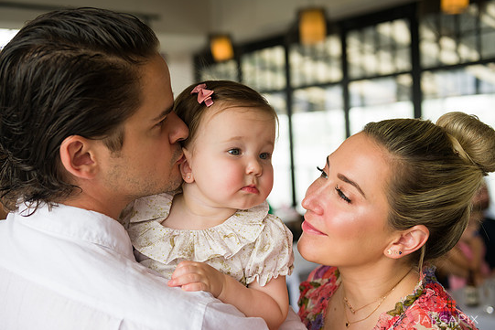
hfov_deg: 43.6
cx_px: 236
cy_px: 167
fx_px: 619
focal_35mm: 45
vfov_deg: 29.9
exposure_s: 1/200
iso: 250
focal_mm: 42
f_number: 3.2
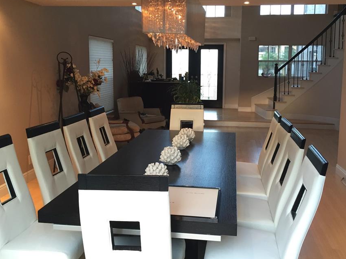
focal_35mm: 35
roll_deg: +0.0
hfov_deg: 52.6
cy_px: 106
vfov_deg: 40.6
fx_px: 350
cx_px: 189
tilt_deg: -7.1
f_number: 2.2
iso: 100
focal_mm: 4.15
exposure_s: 1/30
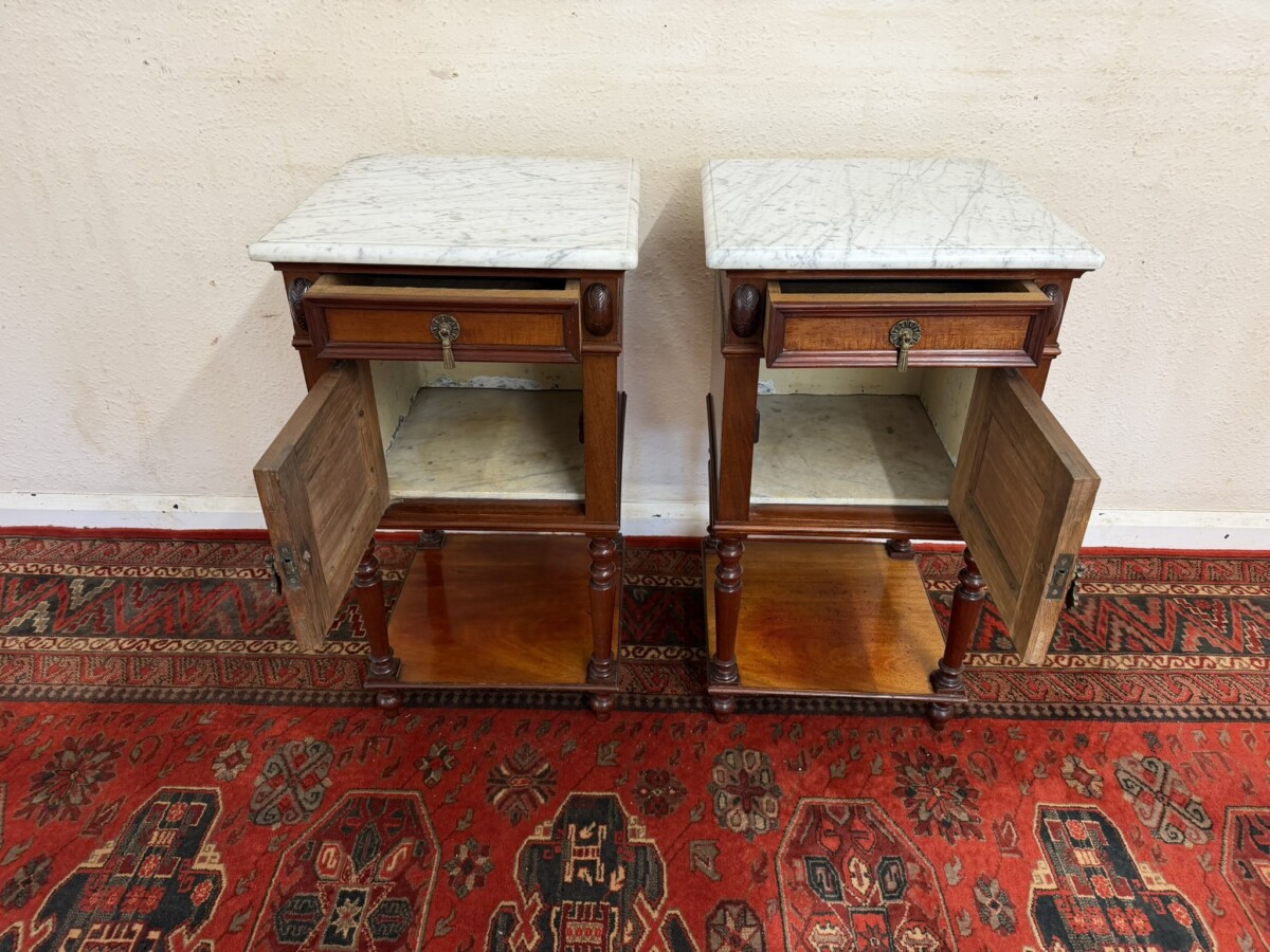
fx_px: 881
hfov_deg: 71.6
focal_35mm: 24
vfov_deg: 56.8
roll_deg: +0.4
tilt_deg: -31.5
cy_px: 476
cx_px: 635
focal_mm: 6.76
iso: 160
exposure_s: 1/50
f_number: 1.78
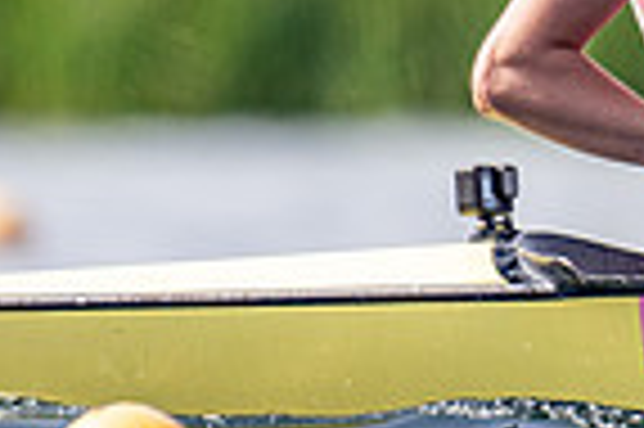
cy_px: -122
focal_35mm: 3657
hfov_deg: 0.6
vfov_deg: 0.4
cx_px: 721
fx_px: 65344
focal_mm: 600
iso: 200
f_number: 4
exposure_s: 1/2500
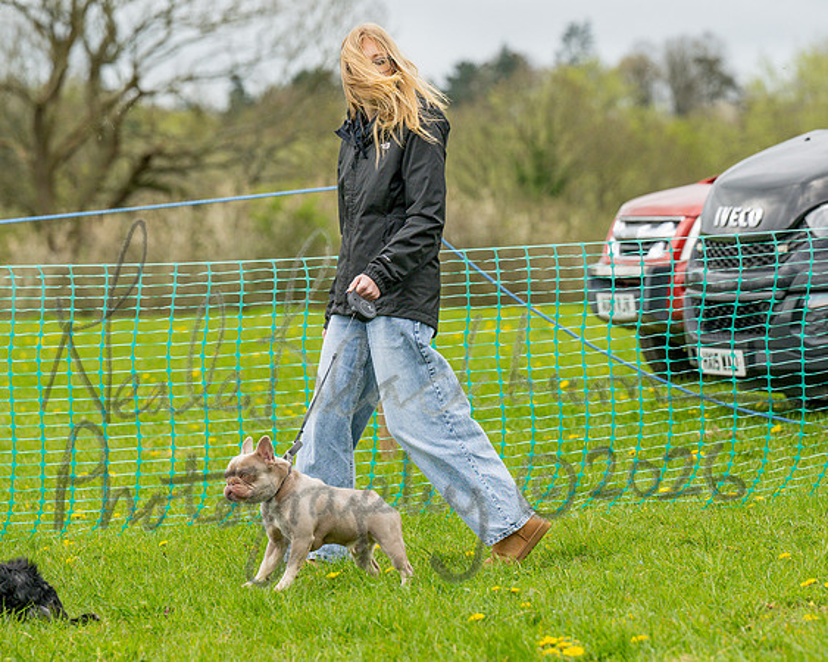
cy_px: 331
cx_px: 417
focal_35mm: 237
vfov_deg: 6.5
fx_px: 5796
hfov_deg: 8.2
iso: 400
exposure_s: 1/2000
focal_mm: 140
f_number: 4.5
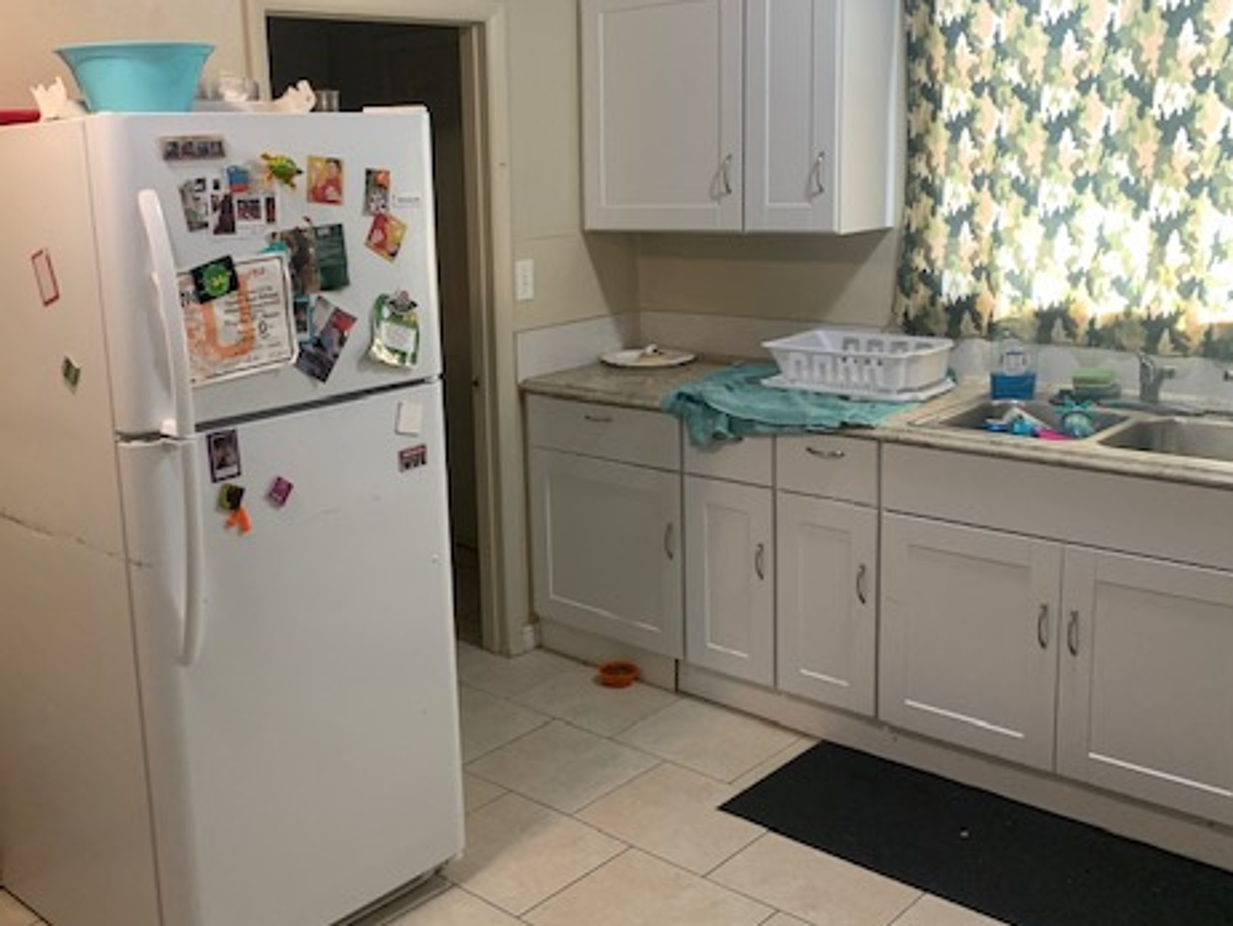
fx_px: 1283
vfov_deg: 39.6
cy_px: 398
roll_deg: +2.5
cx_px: 470
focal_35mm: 36
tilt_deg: -10.3
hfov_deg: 50.9
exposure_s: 1/60
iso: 125
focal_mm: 4.25
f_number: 1.8
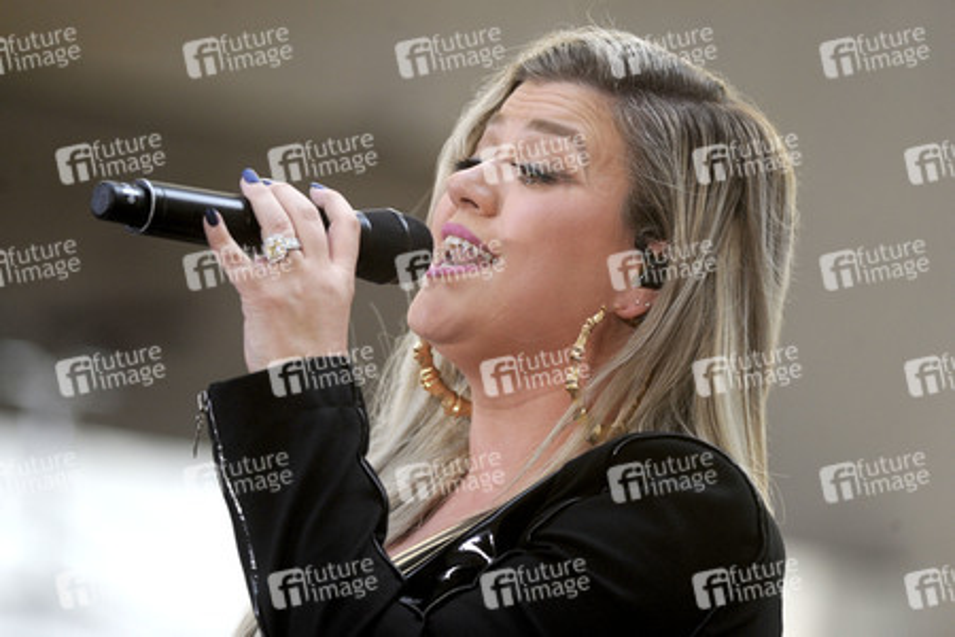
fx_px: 7958
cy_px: 318
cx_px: 478
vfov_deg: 4.6
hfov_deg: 6.9
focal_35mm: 300
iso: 1000
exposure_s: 1/1000
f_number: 4
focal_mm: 300
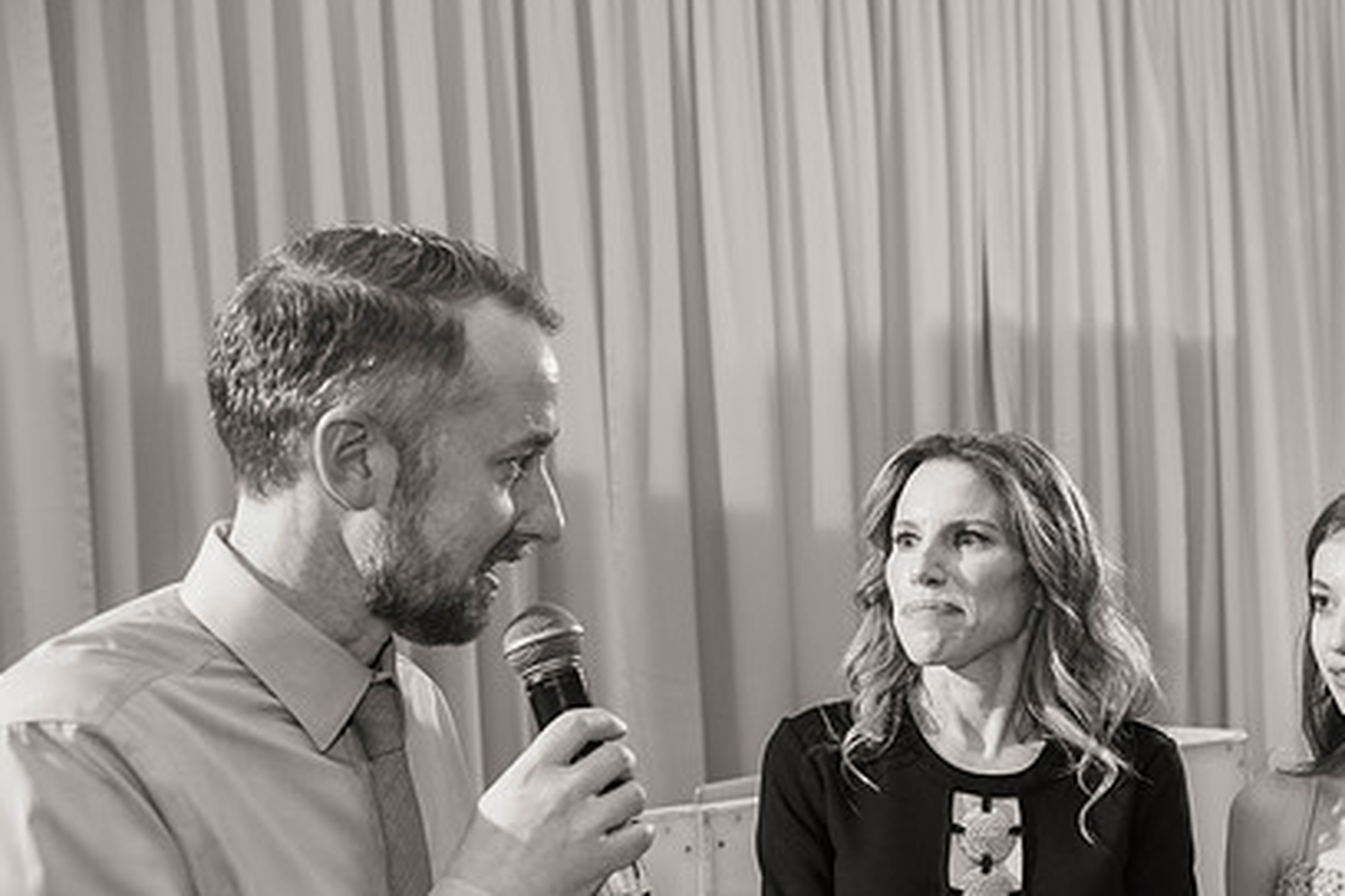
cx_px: 923
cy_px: 591
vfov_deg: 24.9
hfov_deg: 36.4
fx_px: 2017
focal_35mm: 54
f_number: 4
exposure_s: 1/100
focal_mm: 38
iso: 800
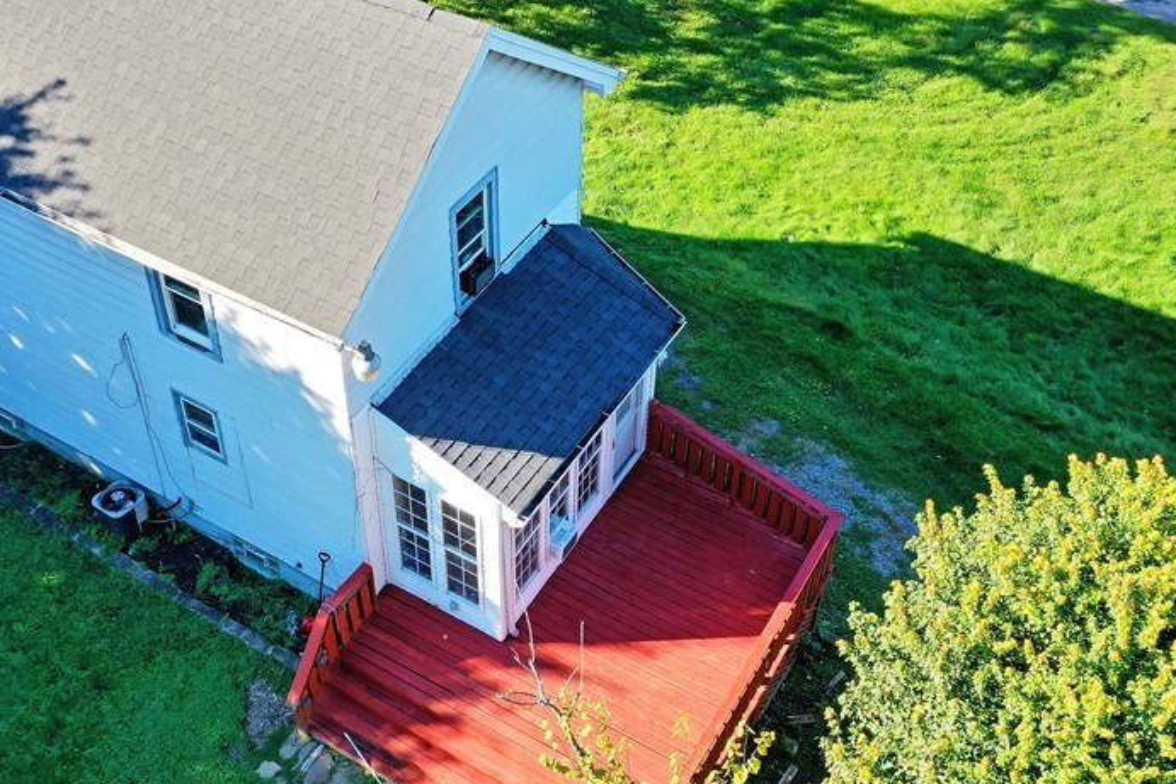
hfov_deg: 44.3
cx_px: 475
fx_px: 1438
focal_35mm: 44
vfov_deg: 30.5
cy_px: 328
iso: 100
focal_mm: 10.26
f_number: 4.5
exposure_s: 1/160
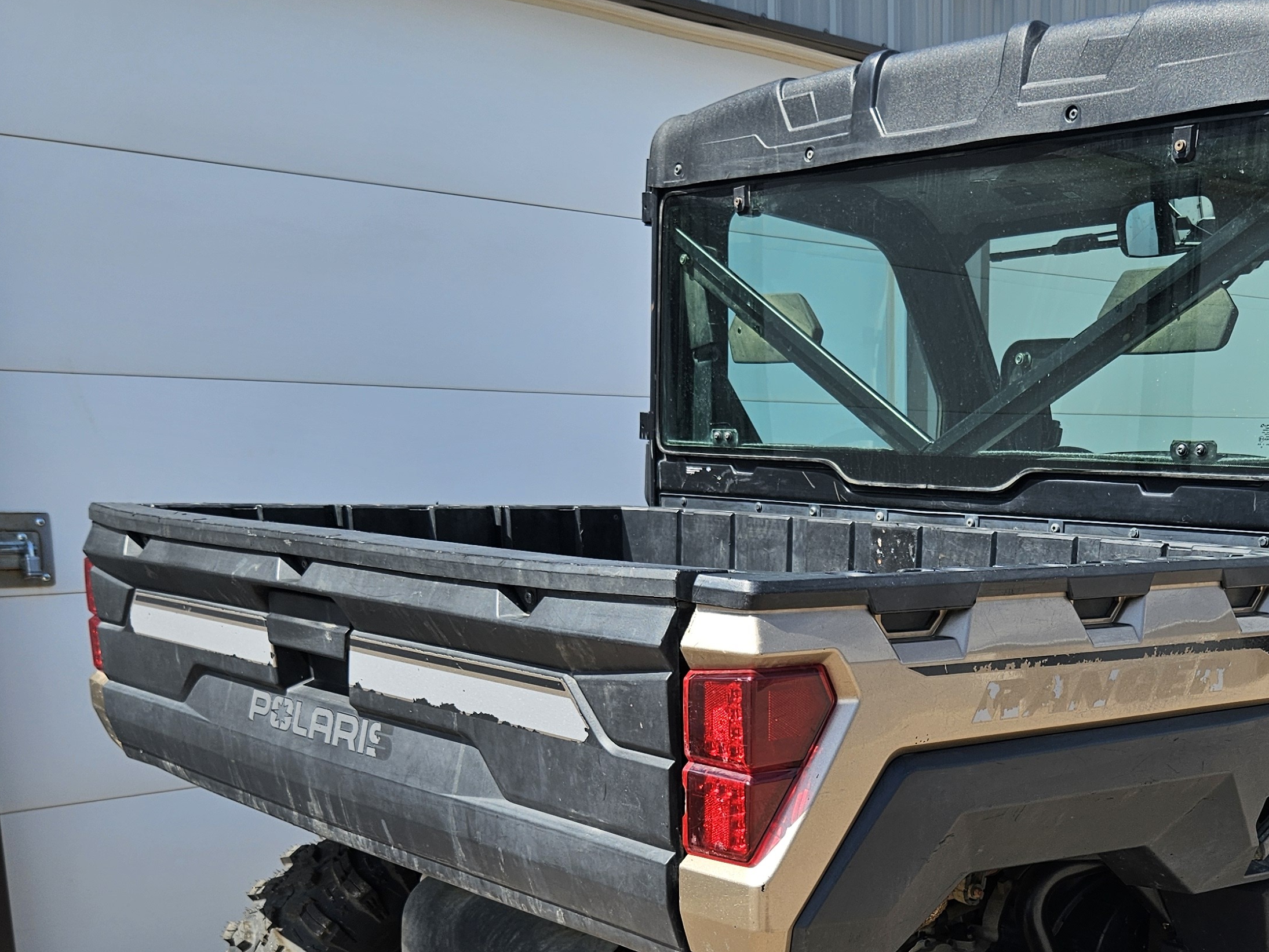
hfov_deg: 44.1
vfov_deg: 33.1
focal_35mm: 42
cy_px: 798
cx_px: 849
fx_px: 1540
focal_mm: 5.4
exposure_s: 1/1129
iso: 25
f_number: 1.8
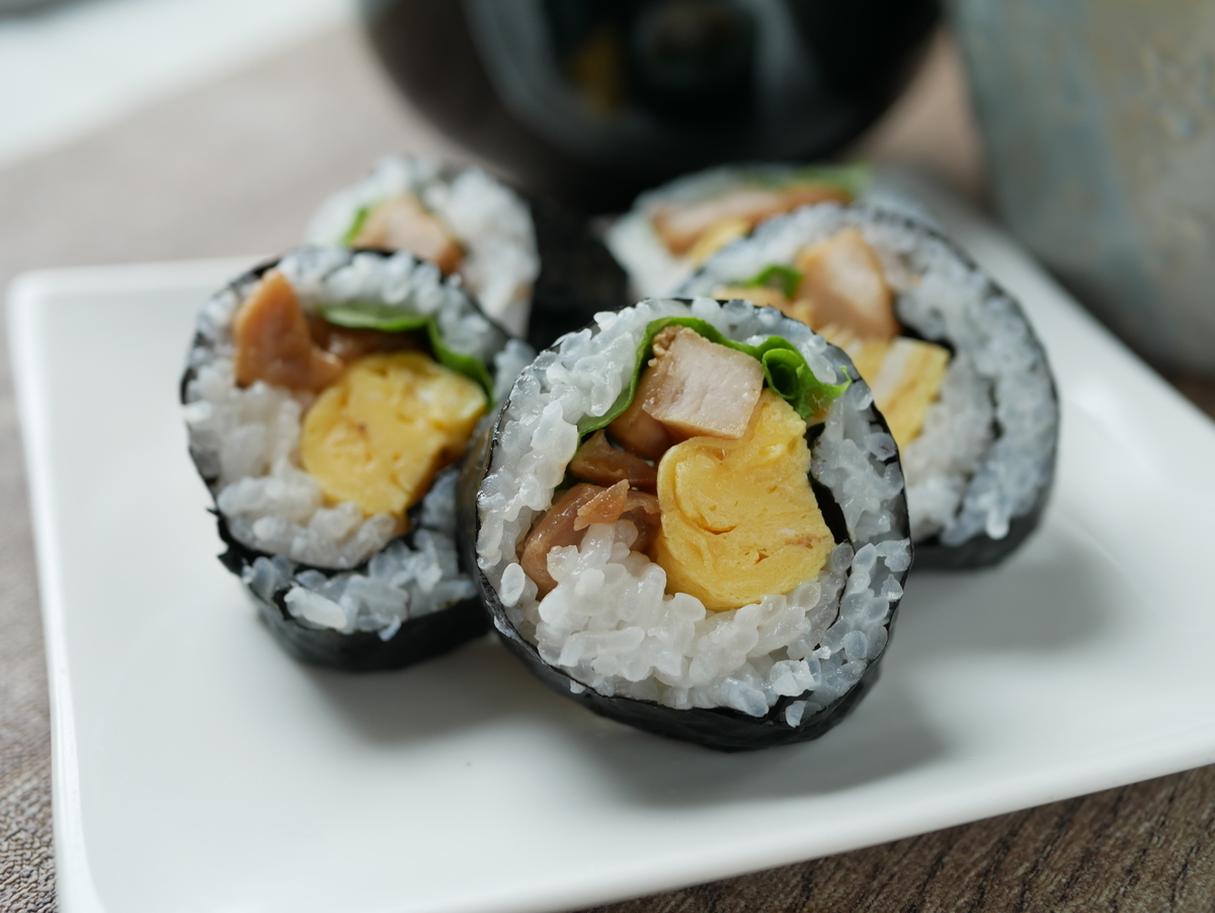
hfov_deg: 38.2
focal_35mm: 50
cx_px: 608
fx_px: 1756
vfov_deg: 29.1
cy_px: 456
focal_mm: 25
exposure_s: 1/80
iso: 200
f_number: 3.2
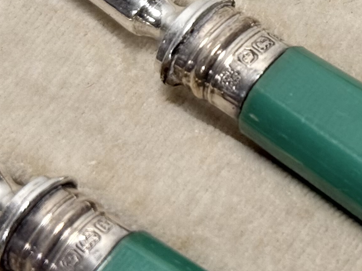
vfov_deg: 8.6
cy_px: -115
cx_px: 469
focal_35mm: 169
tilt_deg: -57.8
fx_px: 1768
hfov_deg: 11.4
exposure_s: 1/221
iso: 100
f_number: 1.78
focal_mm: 6.76
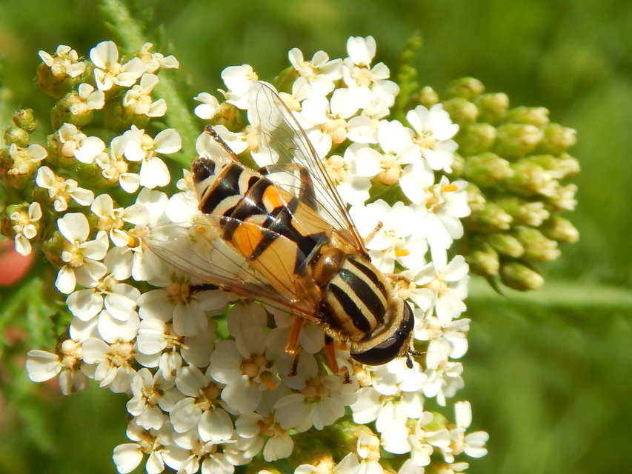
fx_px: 1114
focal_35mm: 61
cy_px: 237
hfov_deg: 31.7
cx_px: 316
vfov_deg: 24.0
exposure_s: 1/1500
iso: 125
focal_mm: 10.9
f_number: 4
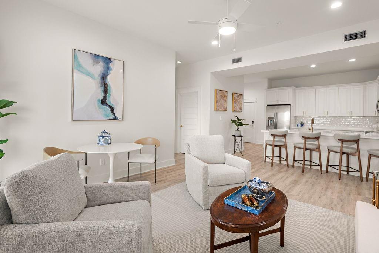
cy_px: 126
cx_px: 190
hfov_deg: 96.7
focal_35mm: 16
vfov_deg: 73.8
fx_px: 168
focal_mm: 16
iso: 400
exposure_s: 1/100
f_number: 5.6
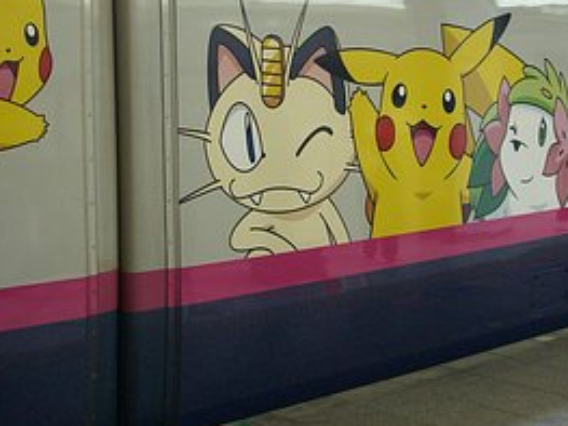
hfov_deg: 26.3
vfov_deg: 19.8
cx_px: 251
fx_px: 1214
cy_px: 134
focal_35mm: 74
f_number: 2.8
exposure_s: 1/160
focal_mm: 7.9
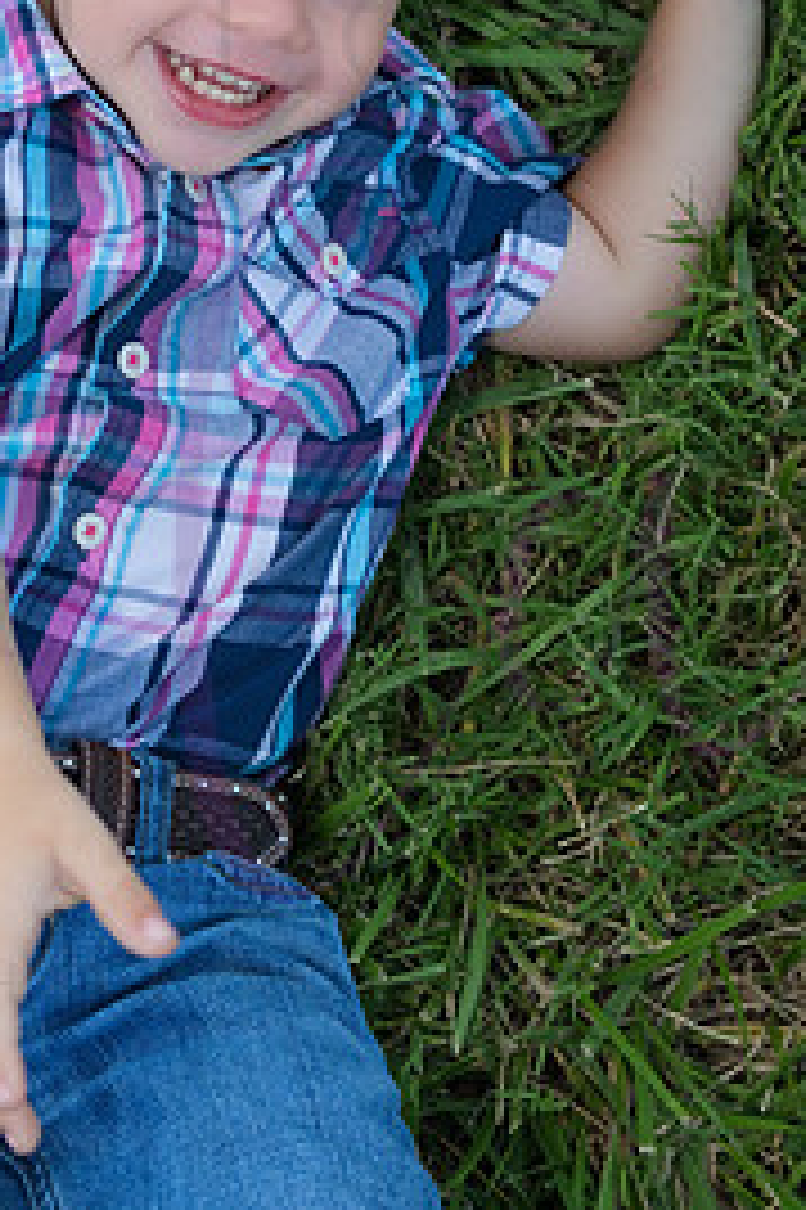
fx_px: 2320
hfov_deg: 19.3
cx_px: 59
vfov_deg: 28.6
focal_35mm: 69
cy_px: 243
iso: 400
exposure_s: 1/200
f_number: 5
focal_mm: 32
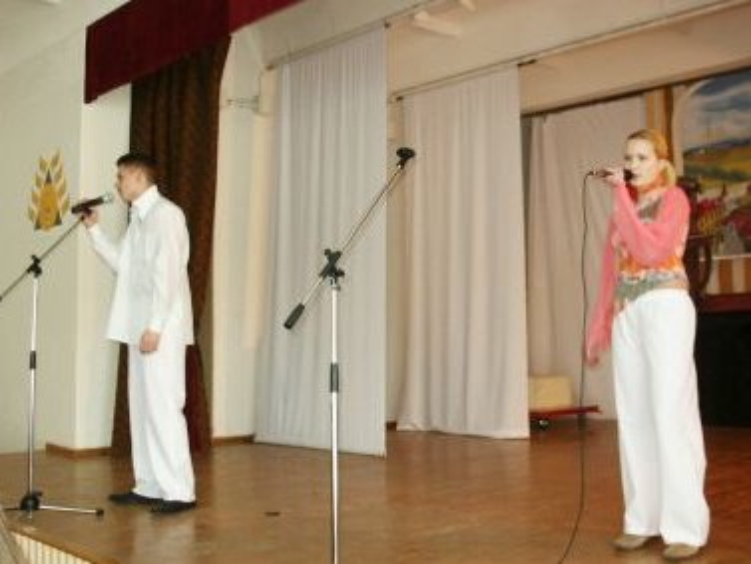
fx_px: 760
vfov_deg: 40.7
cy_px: 282
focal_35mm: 35
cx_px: 376
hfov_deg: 52.6
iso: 200
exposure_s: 1/90
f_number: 3
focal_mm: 7.18
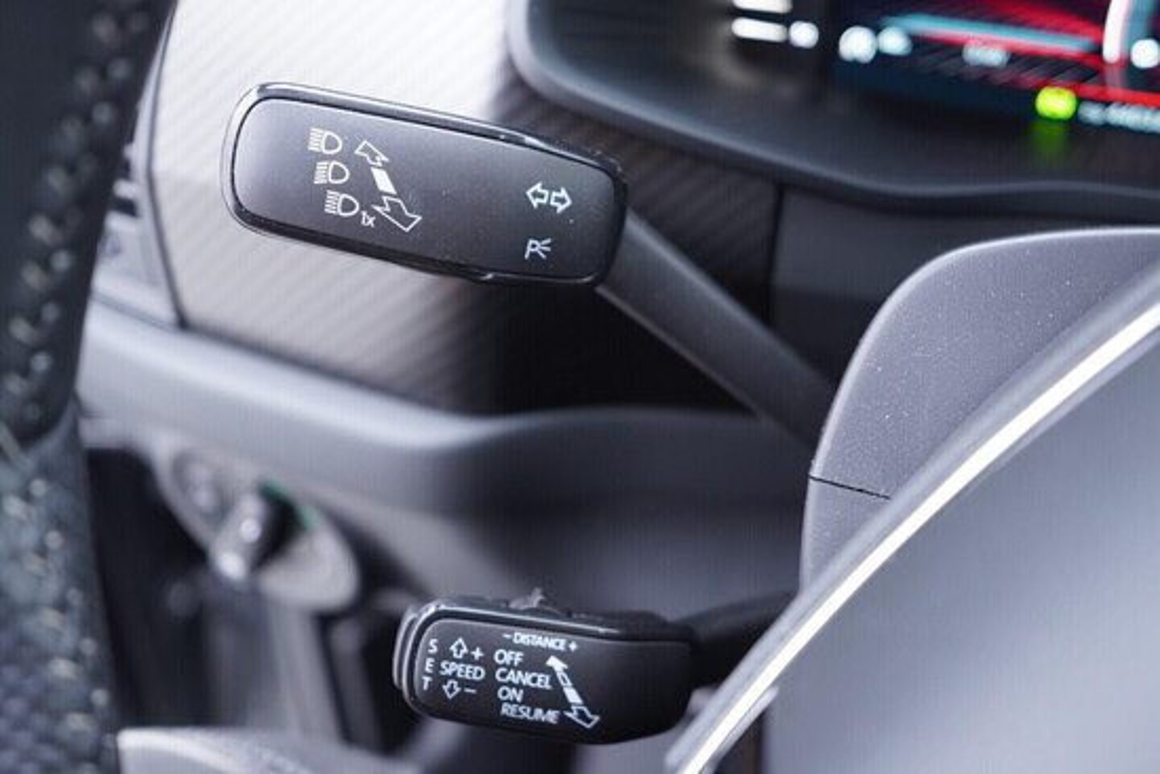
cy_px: 387
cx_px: 580
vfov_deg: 36.9
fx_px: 1160
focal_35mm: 36
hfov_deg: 53.1
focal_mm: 24
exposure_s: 1/40
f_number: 2.8
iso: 800
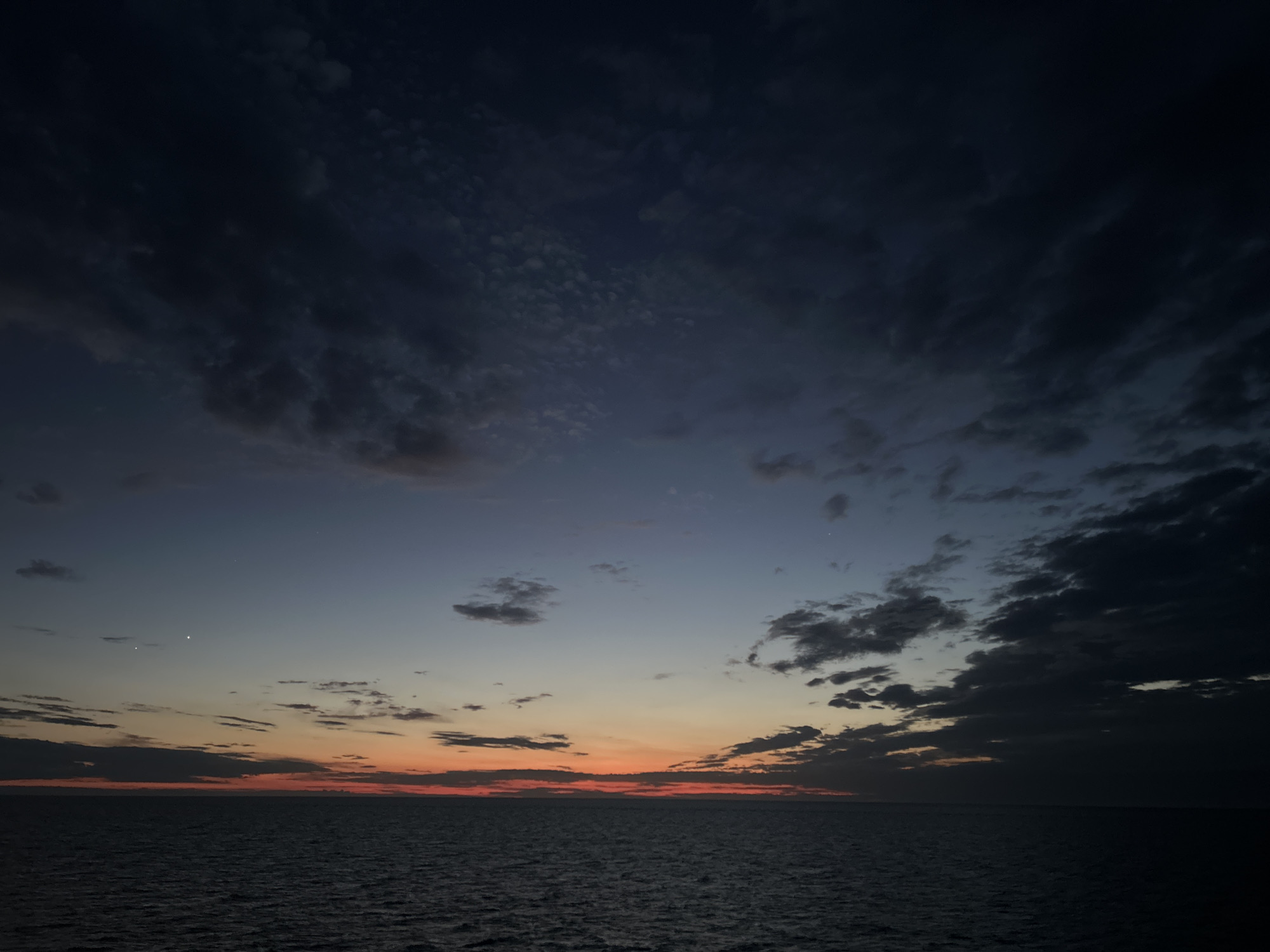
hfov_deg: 67.3
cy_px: 476
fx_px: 954
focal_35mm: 26
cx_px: 635
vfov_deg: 53.1
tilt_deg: +17.3
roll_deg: -0.9
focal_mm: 5.7
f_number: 1.5
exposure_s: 1/30
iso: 1000
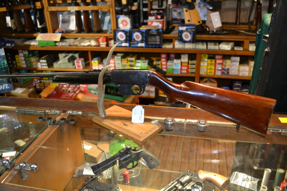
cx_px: 144
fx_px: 263
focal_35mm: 33
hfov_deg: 57.2
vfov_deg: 40.0
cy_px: 96
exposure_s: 1/60
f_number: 3.8
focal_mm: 22
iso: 1400
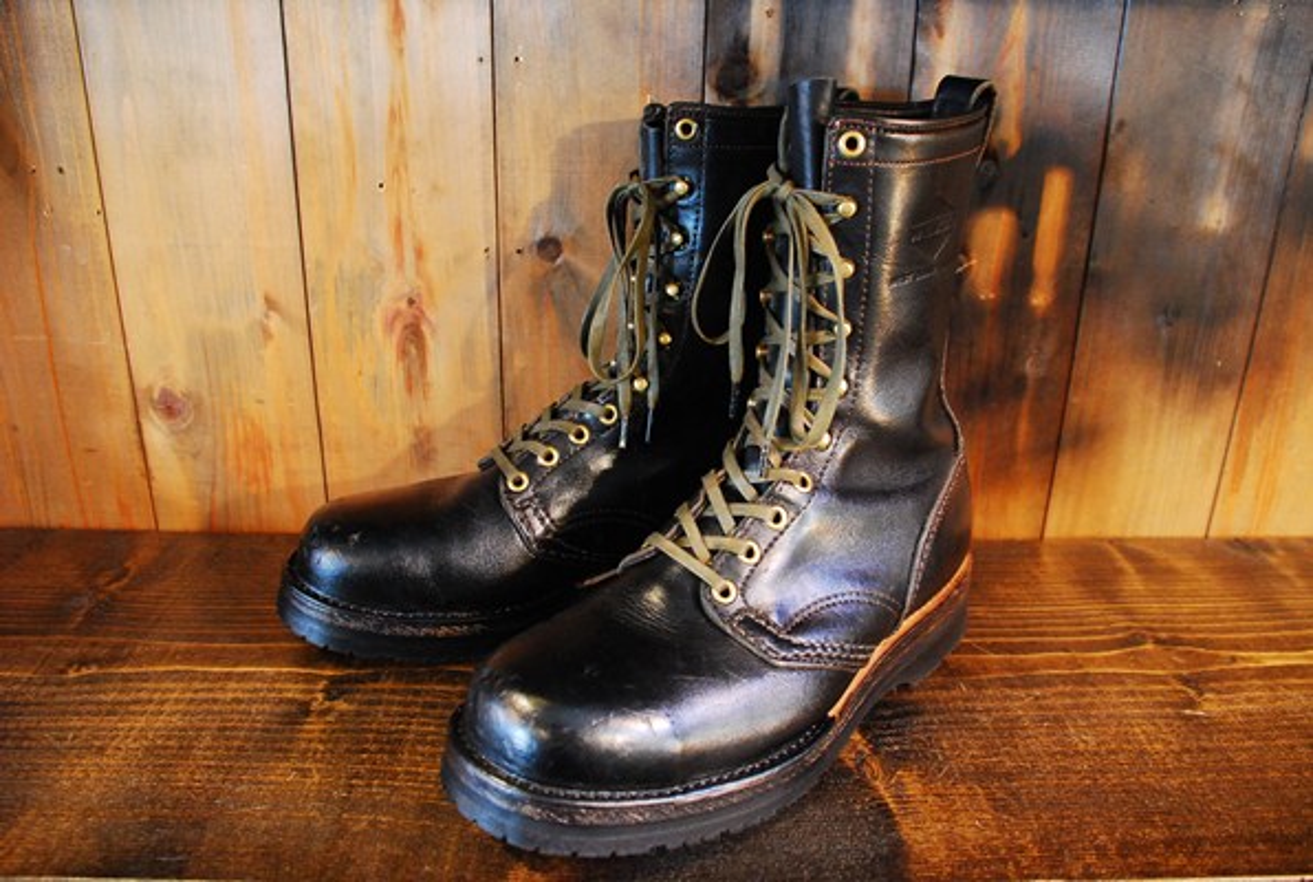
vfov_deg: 43.8
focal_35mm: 30
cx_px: 656
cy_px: 441
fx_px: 1096
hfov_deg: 61.8
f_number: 3.8
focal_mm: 20
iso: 1000
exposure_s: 1/8
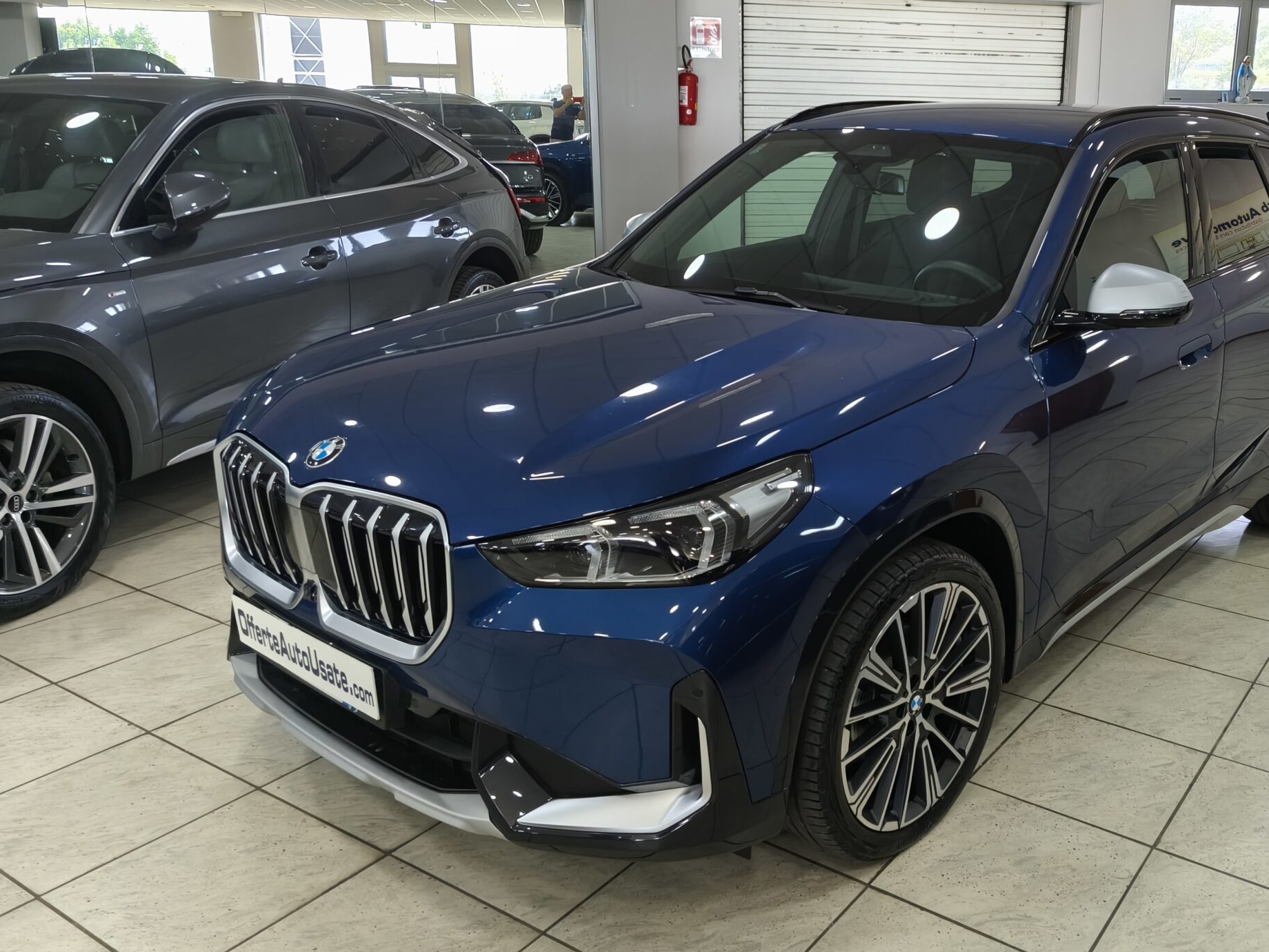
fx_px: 1173
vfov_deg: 44.0
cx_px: 863
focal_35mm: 32
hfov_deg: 55.4
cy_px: 395
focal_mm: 5.35
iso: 400
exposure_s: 1/50
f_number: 1.7
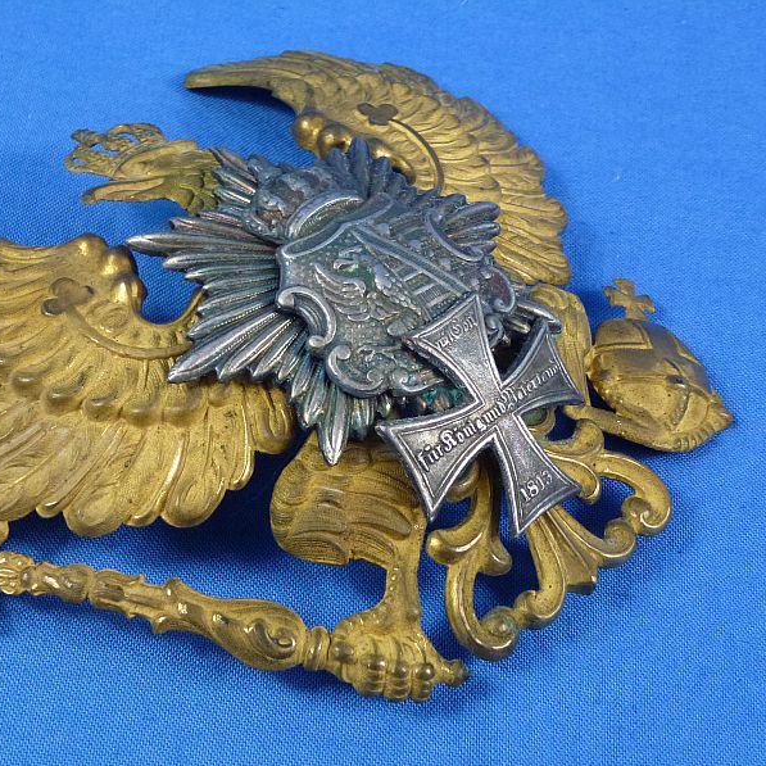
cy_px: 382
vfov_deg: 22.5
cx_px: 294
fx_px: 1928
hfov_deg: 22.4
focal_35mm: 77
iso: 320
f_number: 4.6
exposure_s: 1/80
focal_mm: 11.7
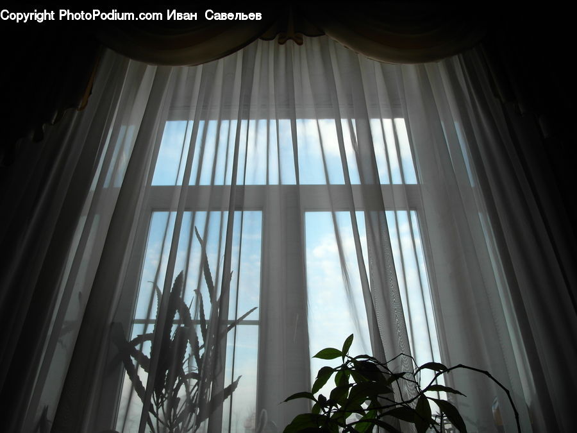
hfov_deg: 27.0
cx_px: 288
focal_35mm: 72
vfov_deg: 20.4
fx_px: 1200
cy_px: 216
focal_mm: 15.6
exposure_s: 1/60
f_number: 3.2
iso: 80
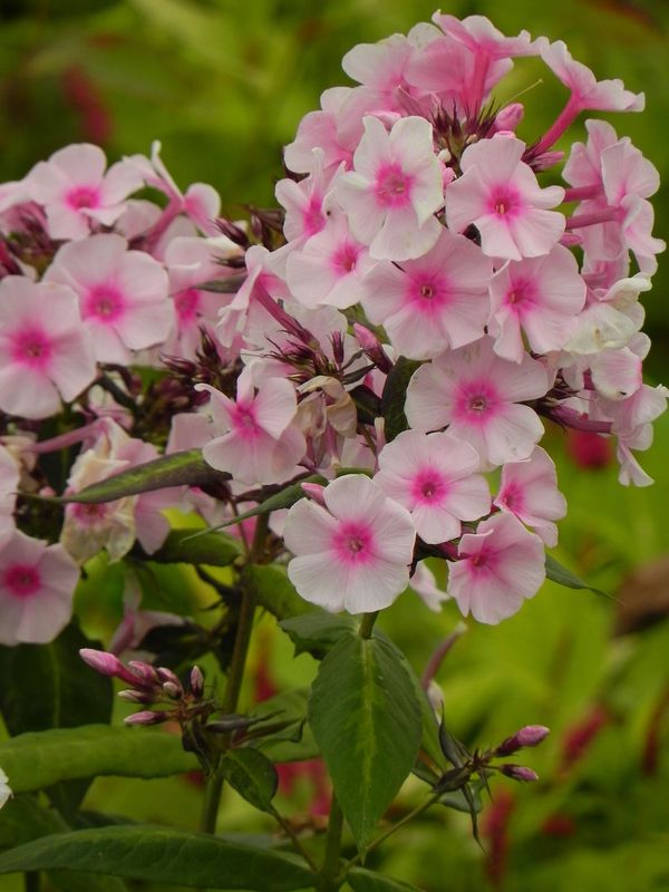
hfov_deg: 2.7
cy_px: 446
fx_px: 14173
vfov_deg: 3.6
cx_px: 334
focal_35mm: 550
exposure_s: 1/320
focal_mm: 97.8
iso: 160
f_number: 5
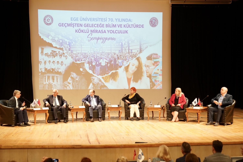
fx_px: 385
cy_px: 81
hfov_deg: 35.1
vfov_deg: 23.8
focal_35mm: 57
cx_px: 122
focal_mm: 57
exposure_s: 1/200
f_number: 3.2
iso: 3200
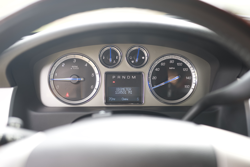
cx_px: 125
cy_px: 84
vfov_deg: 37.9
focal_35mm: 35
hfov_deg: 54.4
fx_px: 243
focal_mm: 35
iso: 160
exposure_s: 1/200
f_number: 1.4
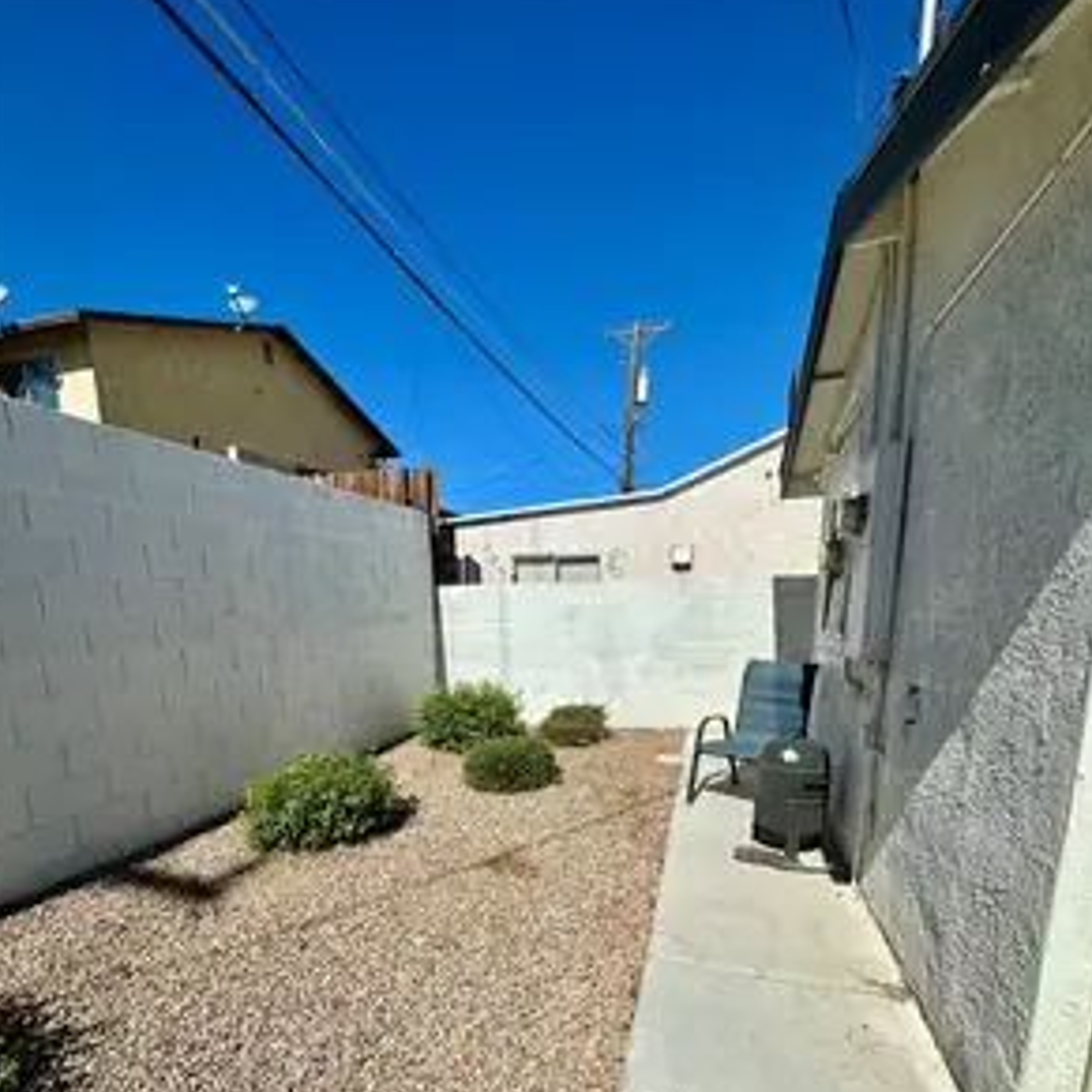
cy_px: 724
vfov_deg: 81.3
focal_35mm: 17
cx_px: 537
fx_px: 607
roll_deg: +0.2
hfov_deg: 84.0
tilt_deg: -11.4
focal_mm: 2.22
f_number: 2.2
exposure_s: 1/5556
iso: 50
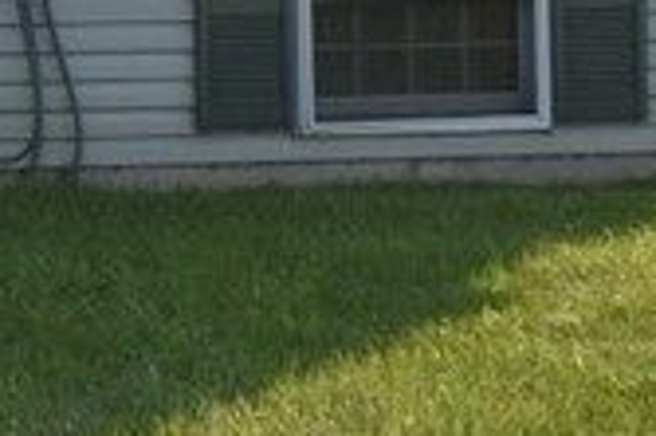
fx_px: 4446
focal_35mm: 244
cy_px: -338
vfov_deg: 5.5
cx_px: -829
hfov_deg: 7.9
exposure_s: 1/200
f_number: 7.1
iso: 100
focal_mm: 25
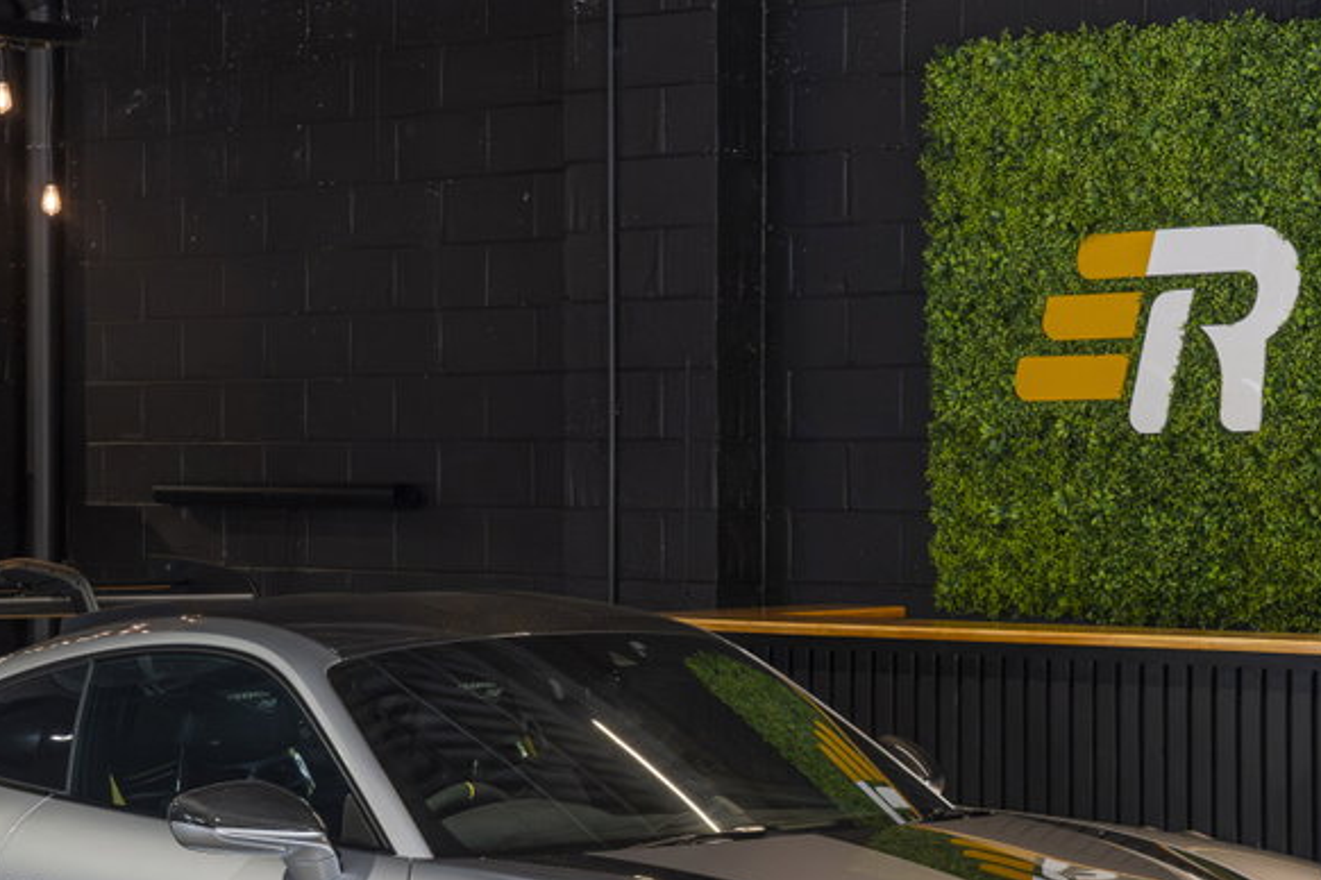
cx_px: 606
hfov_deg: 19.9
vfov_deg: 13.3
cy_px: 754
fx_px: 3762
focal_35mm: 103
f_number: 5
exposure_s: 1/60
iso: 5000
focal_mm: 58.3
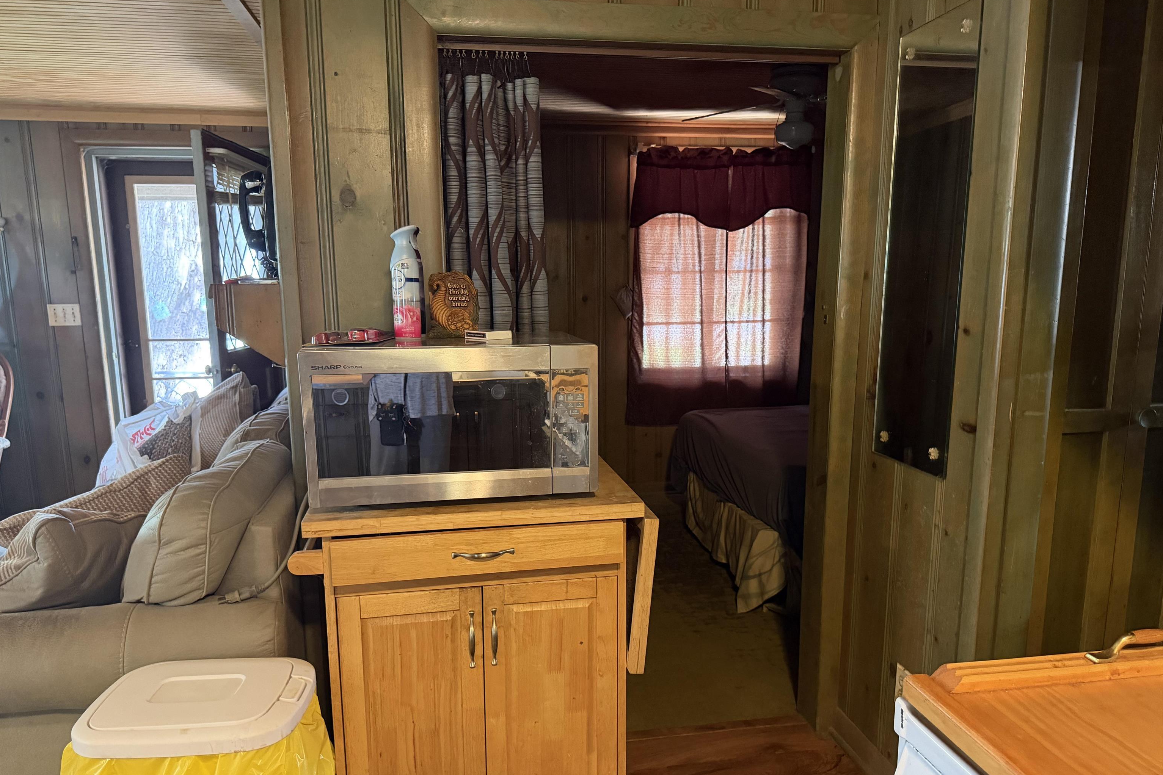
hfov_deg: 71.5
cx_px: 581
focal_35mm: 25
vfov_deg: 51.2
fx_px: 808
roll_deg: +0.3
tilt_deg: -11.1
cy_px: 431
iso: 800
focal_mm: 6.76
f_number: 1.78
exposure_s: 1/40
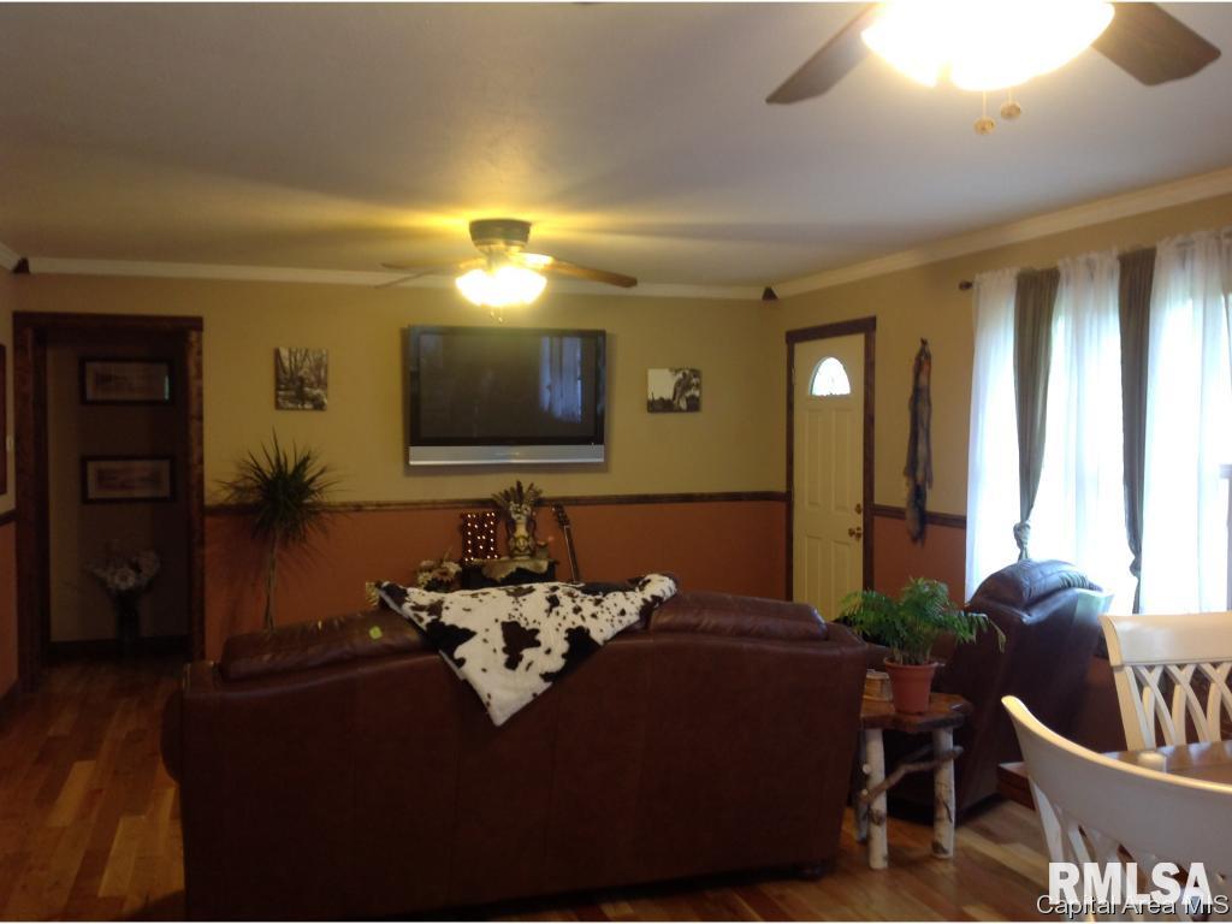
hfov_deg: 52.6
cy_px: 462
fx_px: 1246
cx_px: 616
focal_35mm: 35
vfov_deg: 40.7
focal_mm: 4.28
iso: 100
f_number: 2.4
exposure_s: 1/15
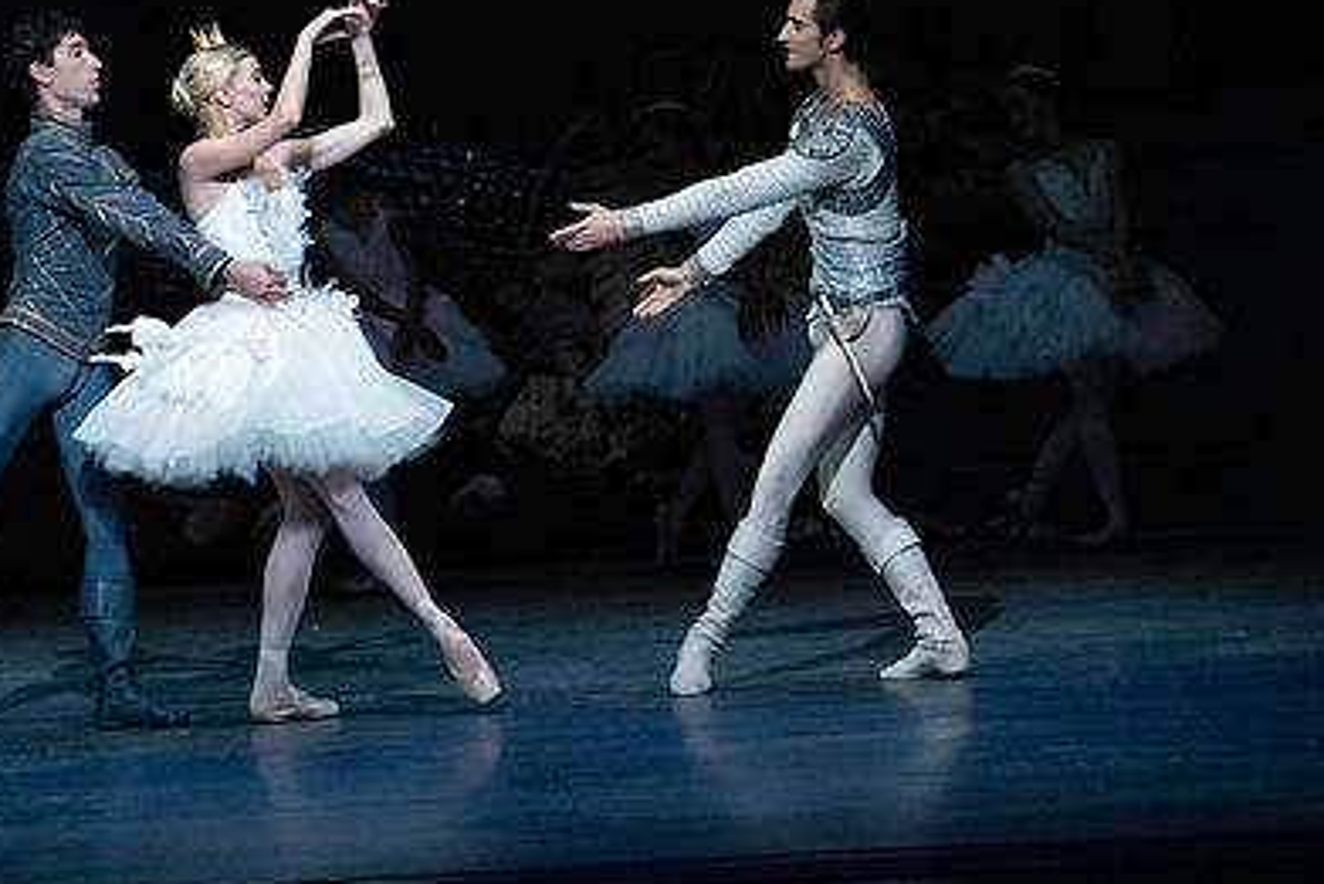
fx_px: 10595
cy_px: 256
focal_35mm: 288
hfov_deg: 7.1
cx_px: 417
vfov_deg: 4.8
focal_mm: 194
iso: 25600
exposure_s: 1/400
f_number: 5
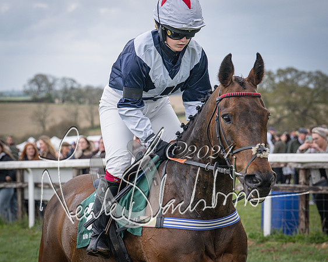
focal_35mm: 161
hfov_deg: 12.0
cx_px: 145
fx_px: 1567
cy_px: 179
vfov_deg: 9.6
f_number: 4
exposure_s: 1/1250
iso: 200
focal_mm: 70
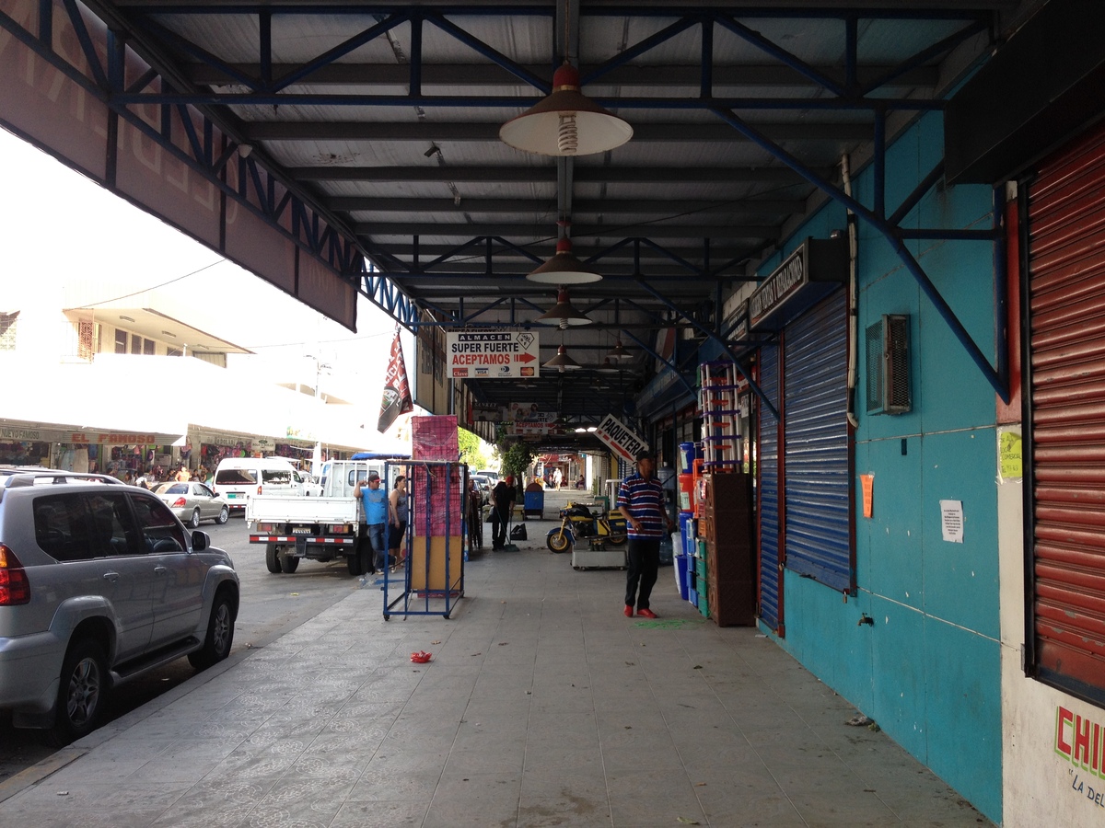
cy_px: 414
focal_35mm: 35
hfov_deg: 52.6
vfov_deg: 40.7
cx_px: 552
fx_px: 1117
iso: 50
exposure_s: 1/231
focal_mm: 4.28
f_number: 2.4
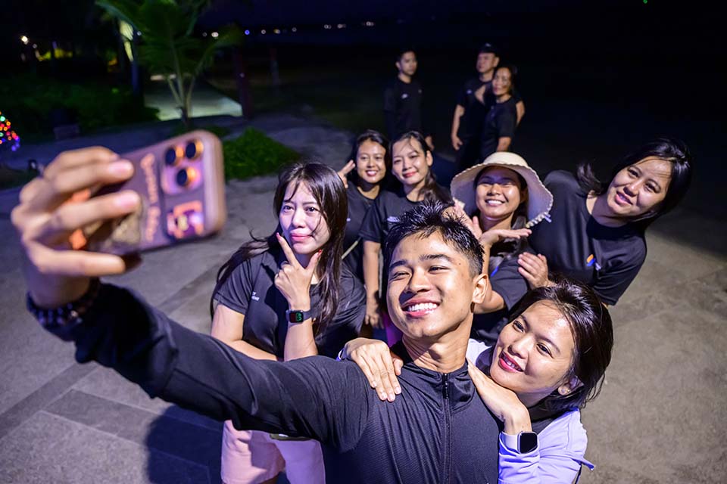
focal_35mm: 24
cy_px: 242
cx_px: 364
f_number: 2.8
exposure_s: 1/200
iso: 4500
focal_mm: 24
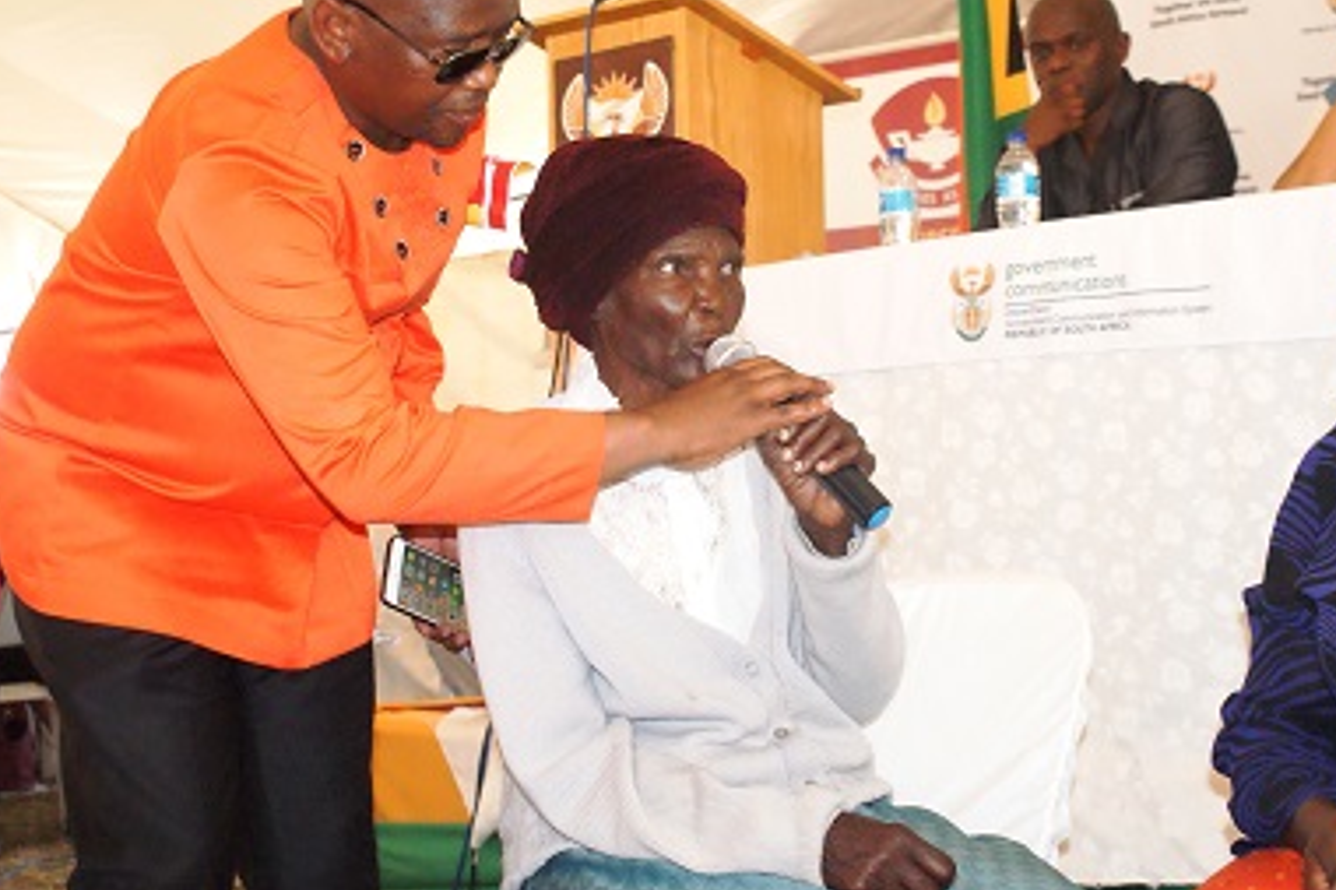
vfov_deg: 21.3
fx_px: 2359
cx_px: 724
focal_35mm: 64
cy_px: 364
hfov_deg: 31.6
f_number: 5.6
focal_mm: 35
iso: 3200
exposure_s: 1/80
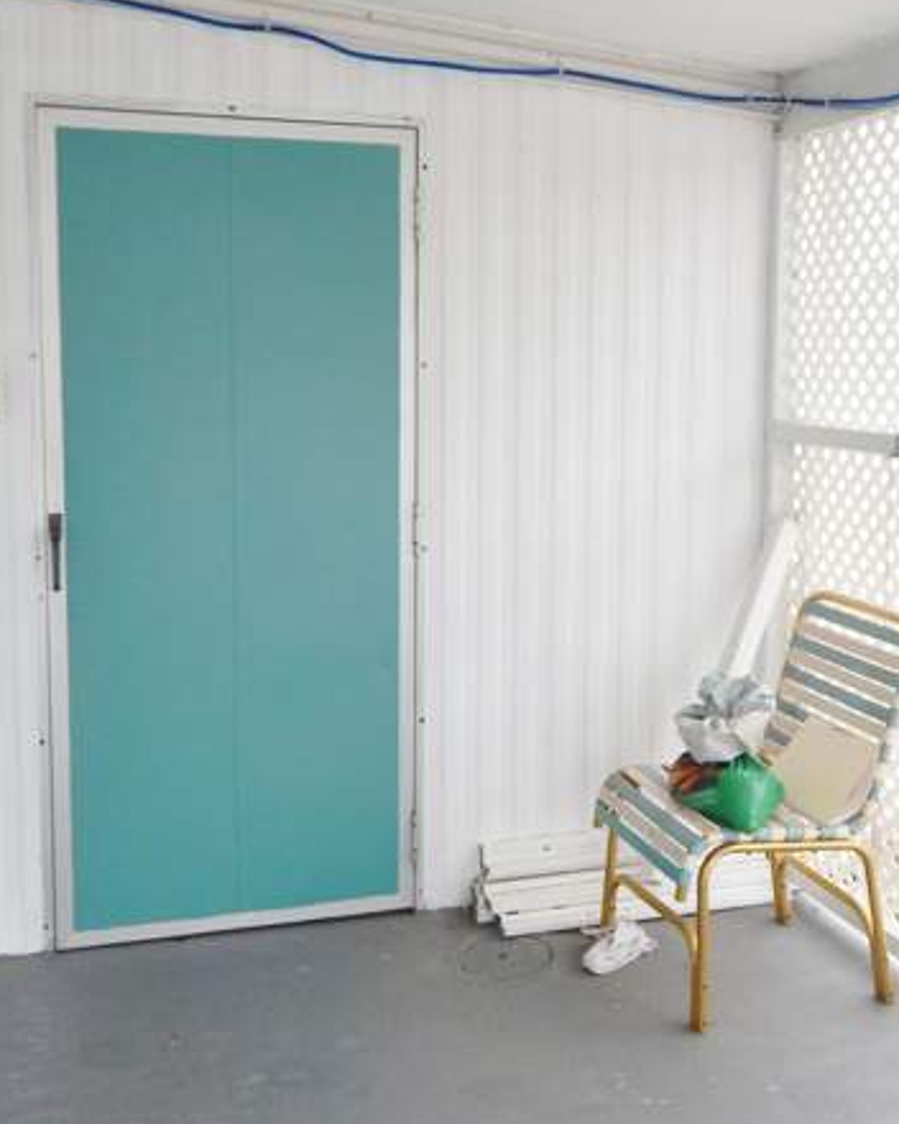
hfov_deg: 38.2
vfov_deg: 46.7
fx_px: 1297
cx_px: 478
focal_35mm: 39
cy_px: 490
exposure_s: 1/60
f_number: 3
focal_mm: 4
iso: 125
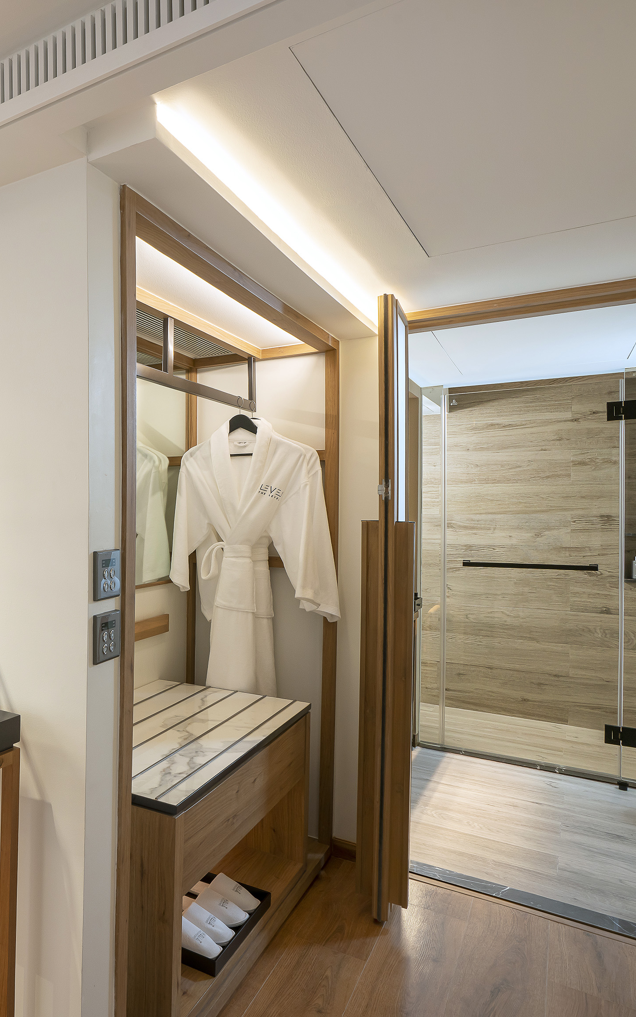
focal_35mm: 25
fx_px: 693
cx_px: -77
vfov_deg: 72.5
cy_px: 512
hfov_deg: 39.5
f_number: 13
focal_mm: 16
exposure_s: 1/2.5
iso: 250
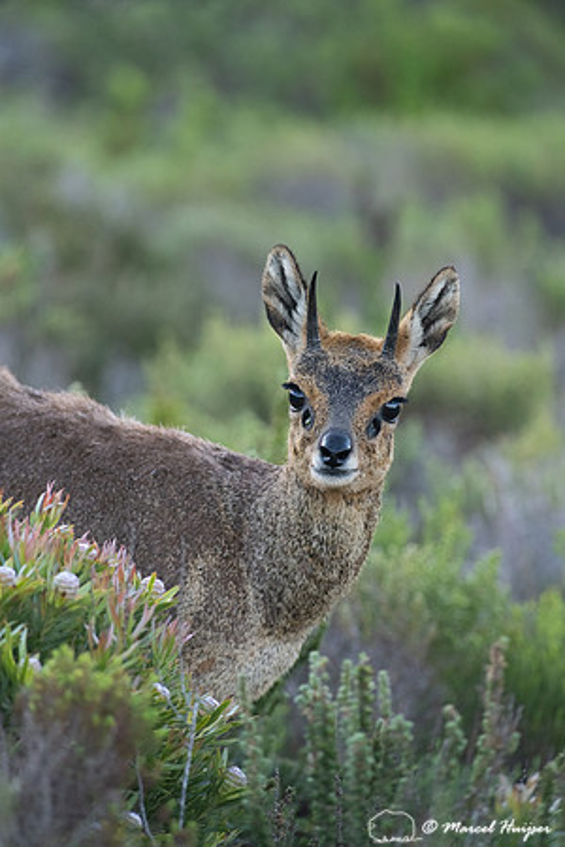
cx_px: 282
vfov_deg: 3.4
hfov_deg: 2.3
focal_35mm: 600
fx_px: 14124
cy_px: 424
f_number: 5.6
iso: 2000
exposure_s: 1/200
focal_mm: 600
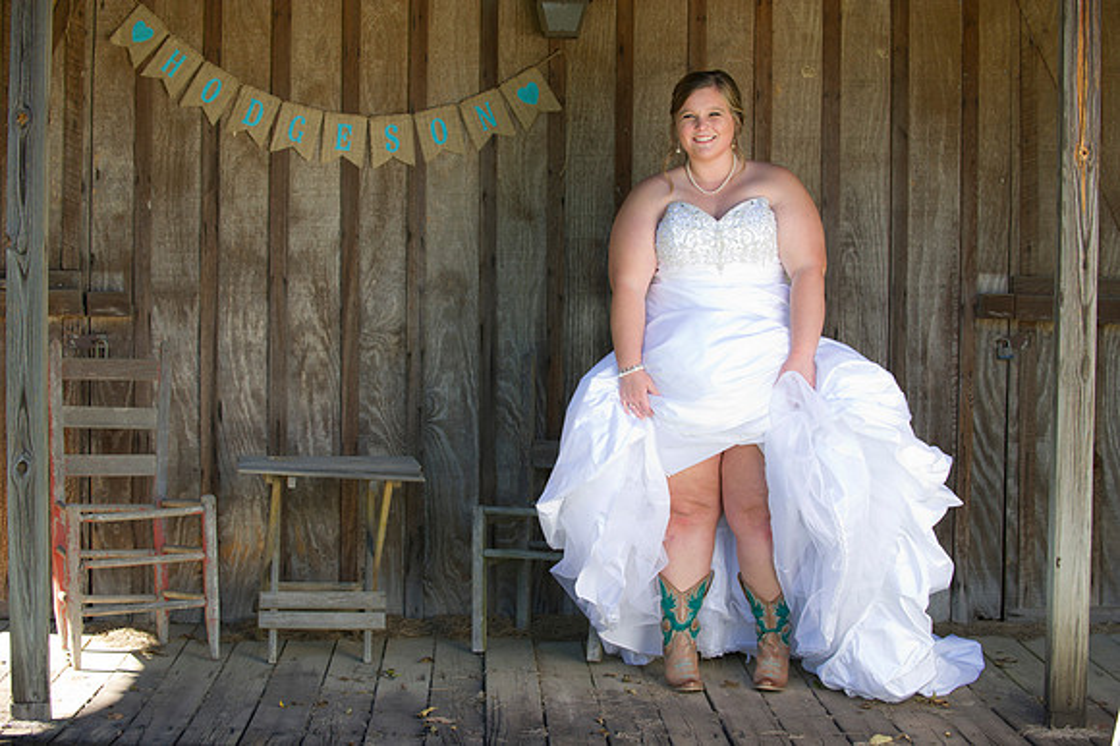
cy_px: 373
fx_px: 2176
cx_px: 560
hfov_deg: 28.9
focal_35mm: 70
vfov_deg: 19.4
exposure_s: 1/125
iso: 200
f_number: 4
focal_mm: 70
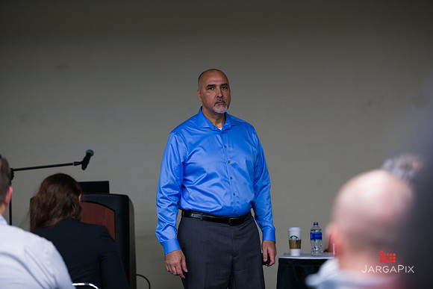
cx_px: 216
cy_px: 144
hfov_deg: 16.8
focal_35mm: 122
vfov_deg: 11.2
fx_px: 1468
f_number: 3.2
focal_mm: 122
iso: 1600
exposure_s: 1/200
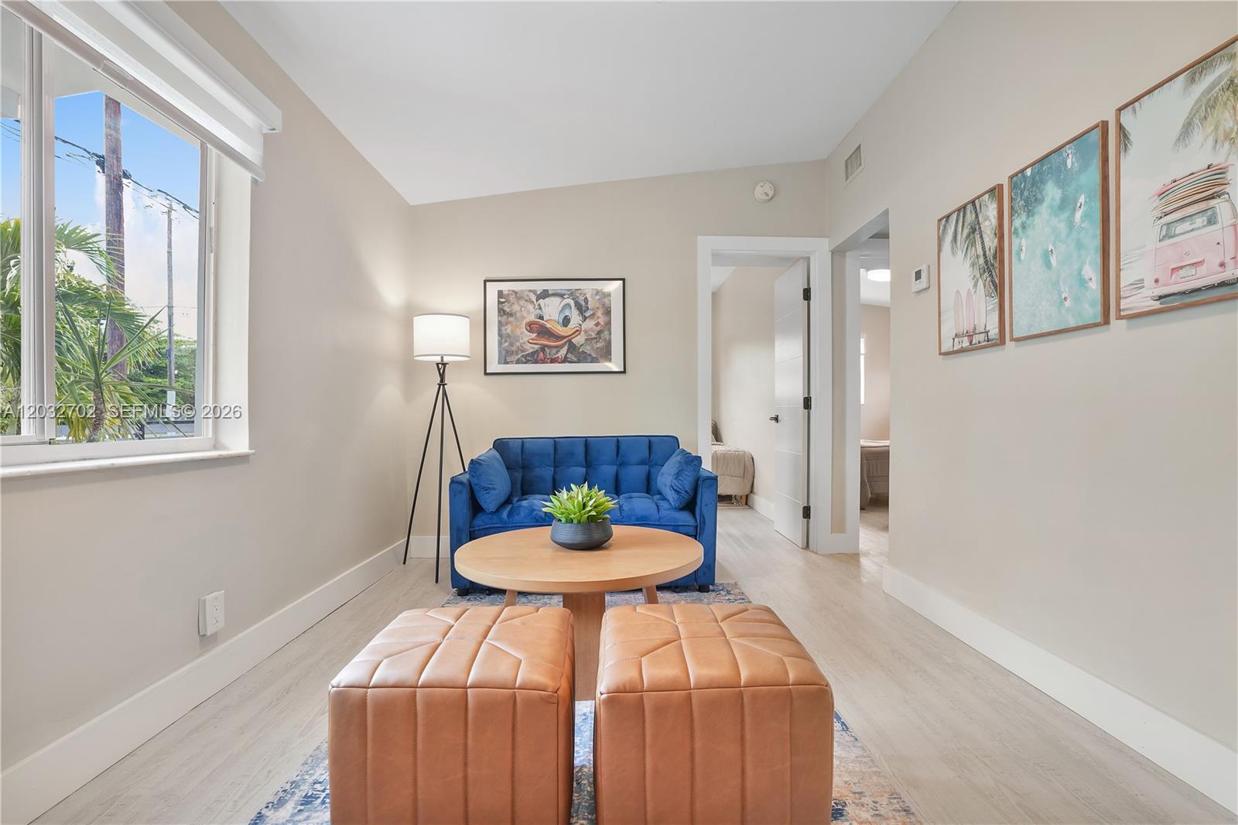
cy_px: 412
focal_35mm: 16
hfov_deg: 96.7
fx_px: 550
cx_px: 619
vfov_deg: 73.7
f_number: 8
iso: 640
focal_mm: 16
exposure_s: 1/20
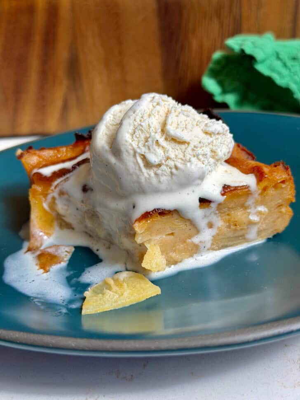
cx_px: 150
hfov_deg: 30.3
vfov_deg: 39.7
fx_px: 555
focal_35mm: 48
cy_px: 200
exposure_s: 1/747
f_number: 1.8
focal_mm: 6.8
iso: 64
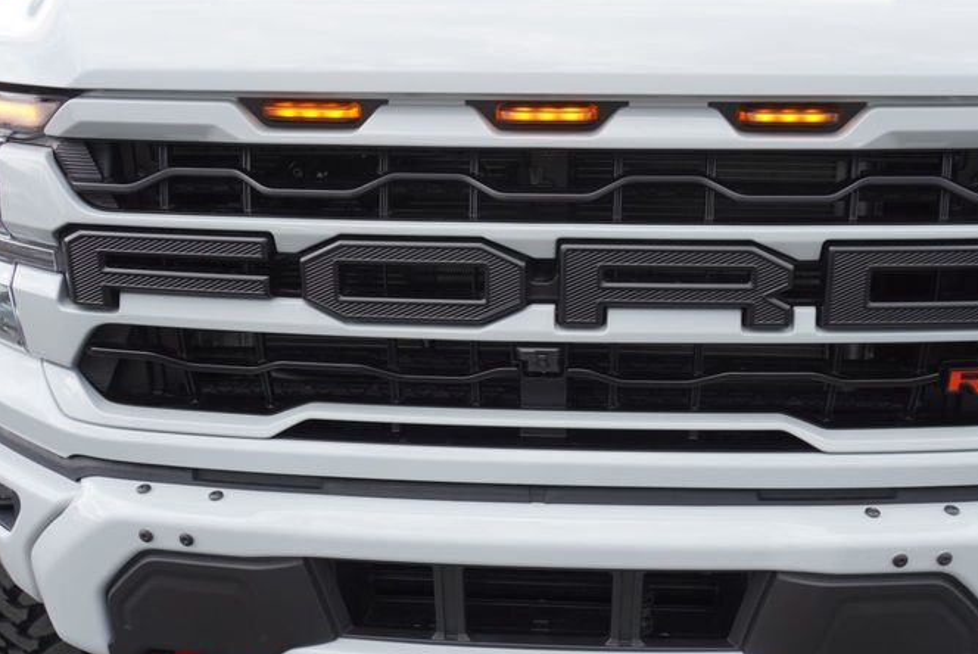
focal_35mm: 37
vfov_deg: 35.8
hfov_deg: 51.8
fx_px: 1006
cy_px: 415
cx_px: 529
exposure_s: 1/80
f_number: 4.5
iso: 100
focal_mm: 16
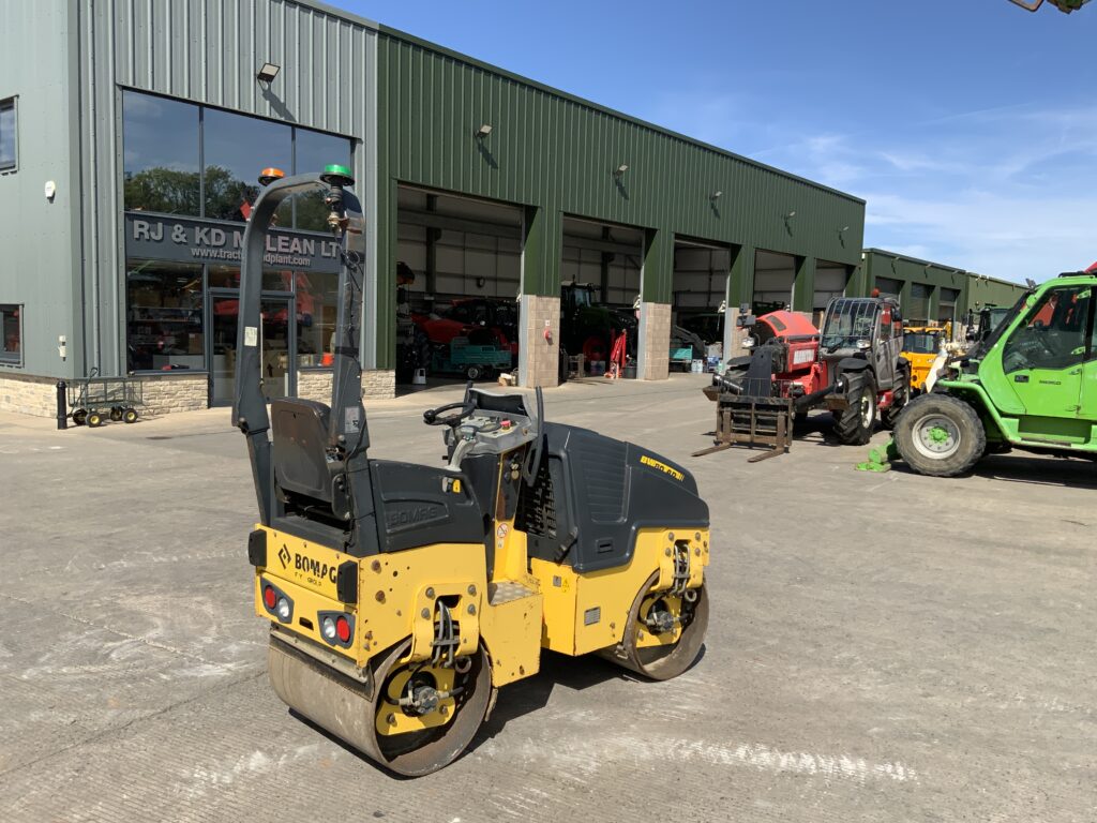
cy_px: 412
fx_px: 919
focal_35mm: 29
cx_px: 548
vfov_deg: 48.2
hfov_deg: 61.7
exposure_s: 1/2058
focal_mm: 3
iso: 16
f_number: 1.8
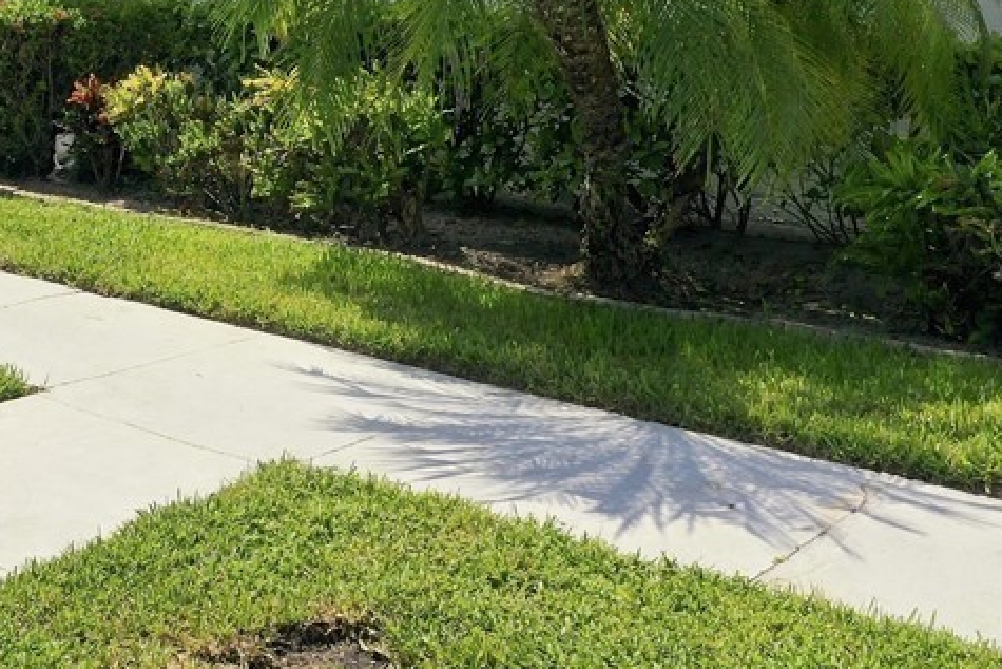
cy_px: 27
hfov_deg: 30.0
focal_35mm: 64
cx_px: 86
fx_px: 1782
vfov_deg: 20.7
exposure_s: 1/800
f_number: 6.3
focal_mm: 10.3
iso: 100
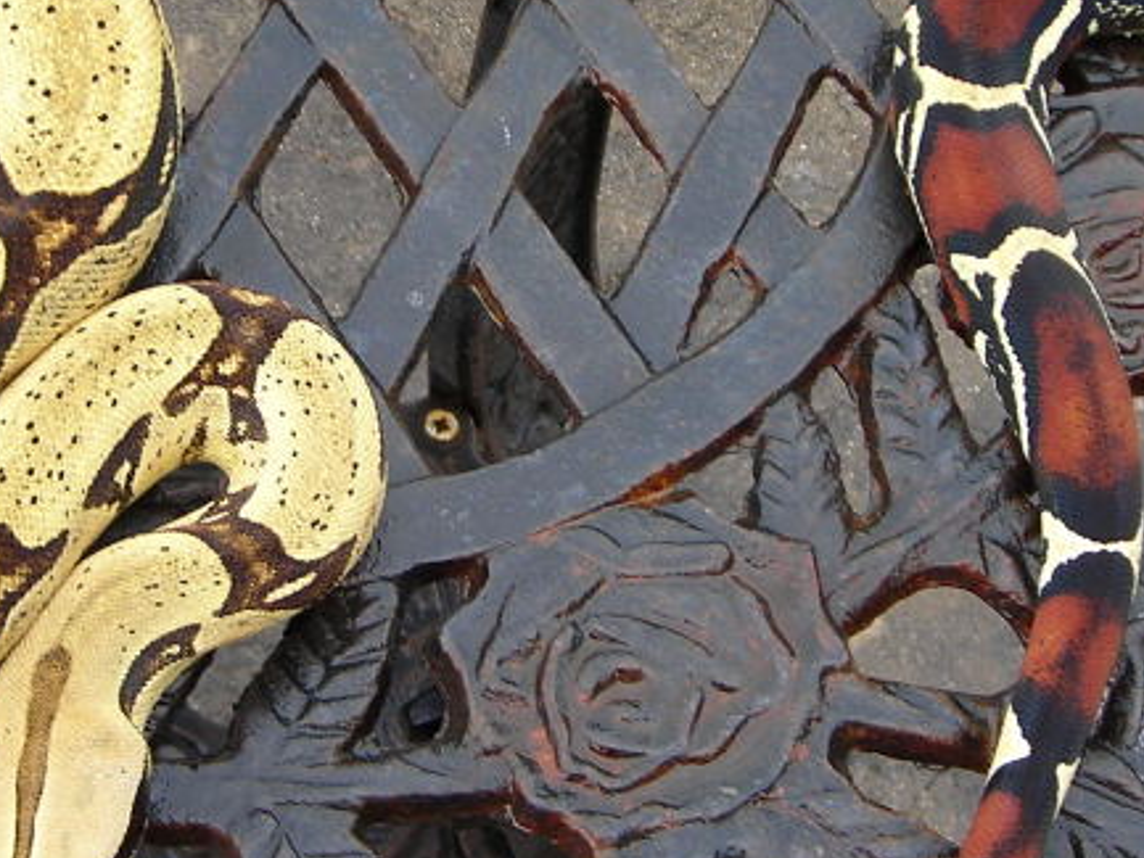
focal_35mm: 97
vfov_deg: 15.2
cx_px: 431
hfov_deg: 20.2
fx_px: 3207
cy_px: 174
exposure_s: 1/52.5
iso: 50
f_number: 3.3
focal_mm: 6.8
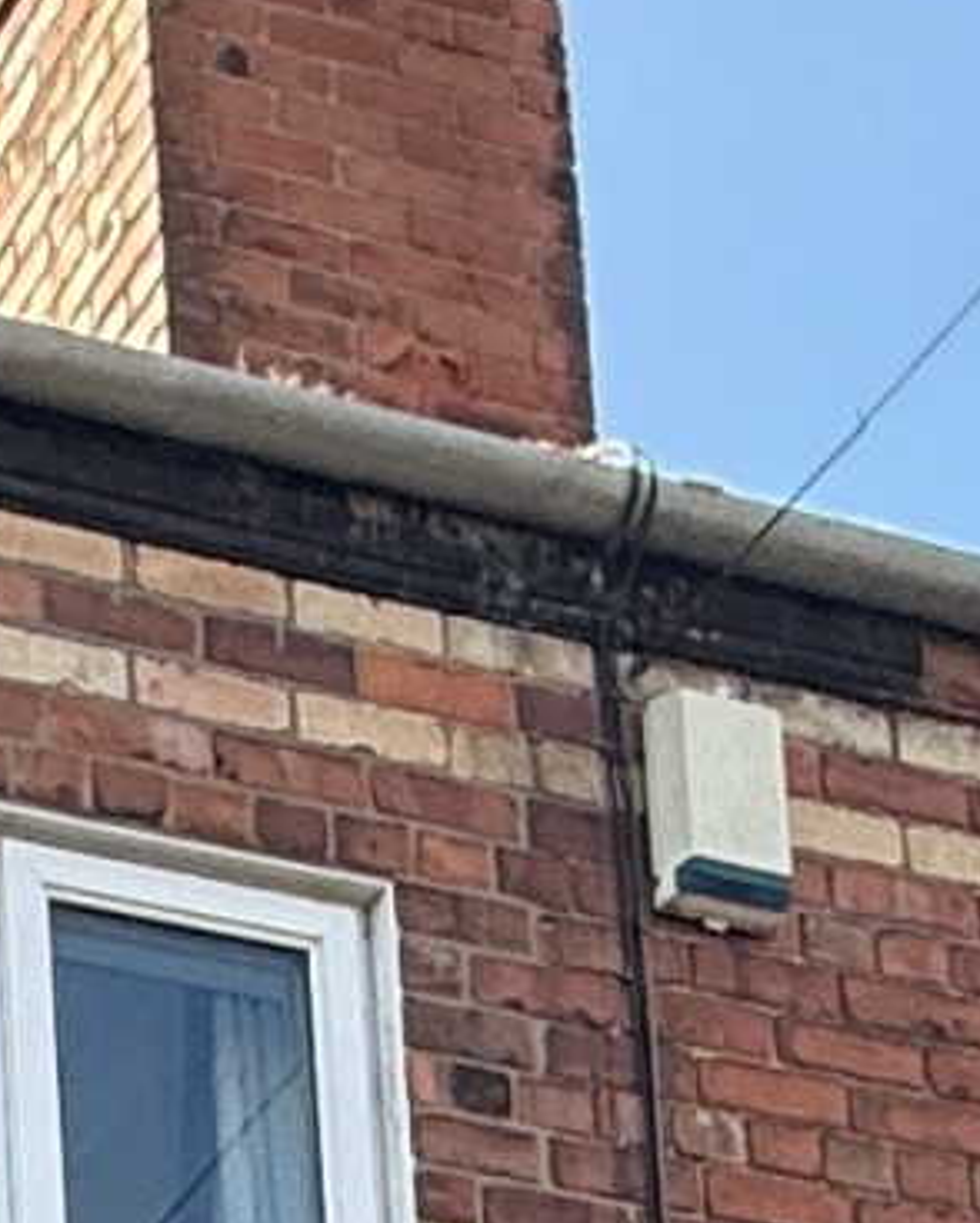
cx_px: -957
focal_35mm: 125
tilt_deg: +13.5
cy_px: 2979
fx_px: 4528
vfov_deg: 12.1
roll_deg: -0.7
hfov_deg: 11.2
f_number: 2.2
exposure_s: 1/482
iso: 50
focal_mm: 2.22
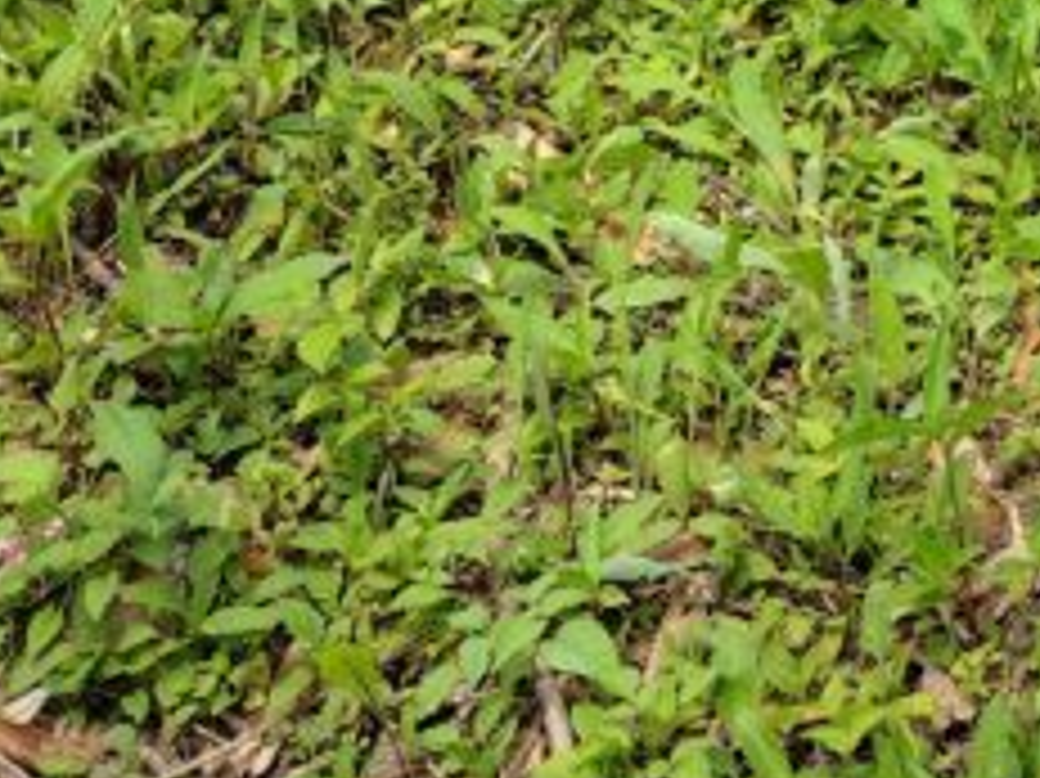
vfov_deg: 12.4
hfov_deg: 17.5
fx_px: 3063
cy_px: -890
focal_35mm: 102
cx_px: 1504
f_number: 1.9
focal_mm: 5.6
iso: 50
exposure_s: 1/1224
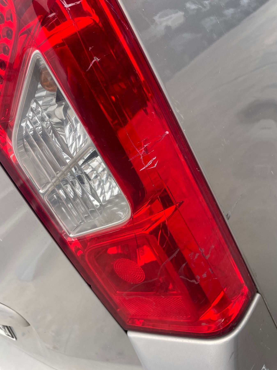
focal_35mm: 26
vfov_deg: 67.3
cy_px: 185
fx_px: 277
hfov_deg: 53.1
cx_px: 138
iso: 32
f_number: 1.6
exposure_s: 1/855
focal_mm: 4.2
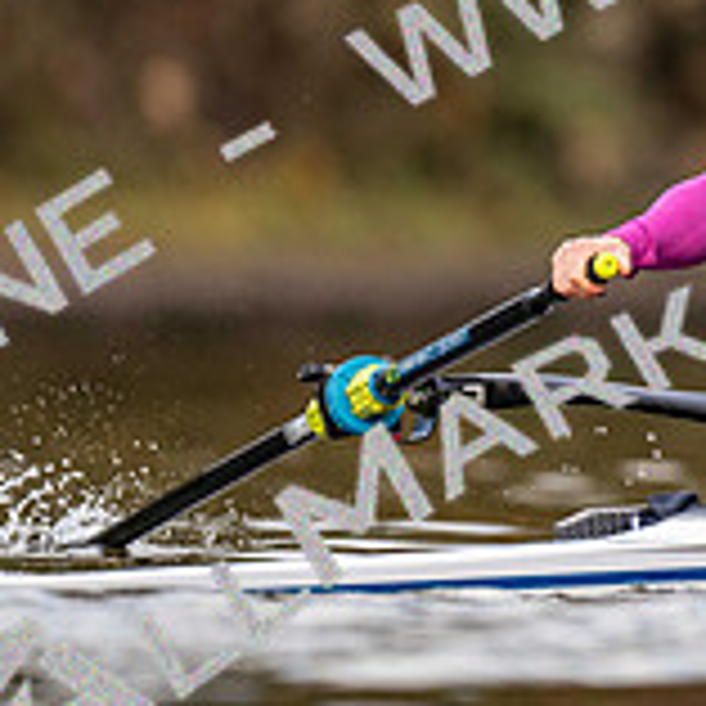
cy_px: 119
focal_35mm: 1890
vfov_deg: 0.9
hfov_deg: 0.9
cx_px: 904
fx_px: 43611
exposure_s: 1/2500
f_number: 4
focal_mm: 600
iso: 1800
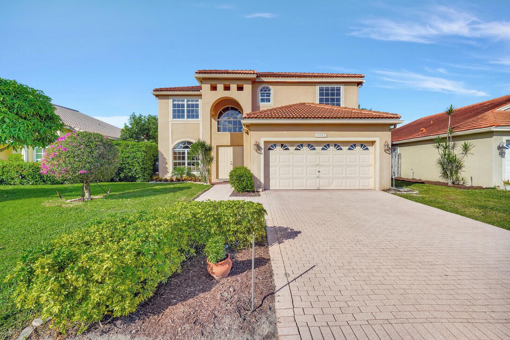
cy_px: 170
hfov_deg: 96.7
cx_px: 255
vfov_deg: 73.7
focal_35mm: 16
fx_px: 227
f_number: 11
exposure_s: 1/640
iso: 320
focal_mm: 16
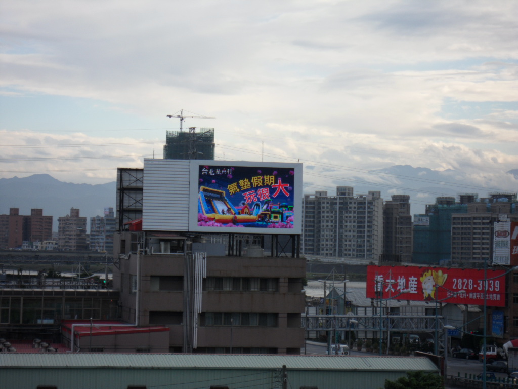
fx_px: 1871
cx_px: 259
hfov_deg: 15.8
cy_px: 194
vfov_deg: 11.9
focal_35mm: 125
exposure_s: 1/180
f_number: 5.9
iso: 80
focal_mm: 22.5
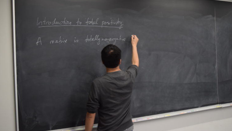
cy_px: 65
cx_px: 115
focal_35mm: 48
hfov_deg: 42.9
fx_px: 295
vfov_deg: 24.9
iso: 1000
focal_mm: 30
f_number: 4.2
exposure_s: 1/60
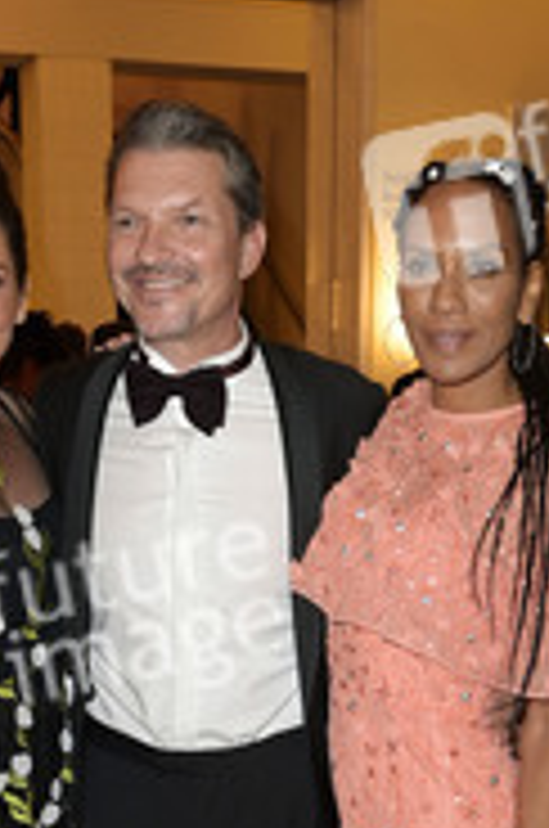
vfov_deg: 29.5
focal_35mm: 63
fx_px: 1446
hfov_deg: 21.4
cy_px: 855
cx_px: 184
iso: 1600
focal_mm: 29
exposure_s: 1/60
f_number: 5
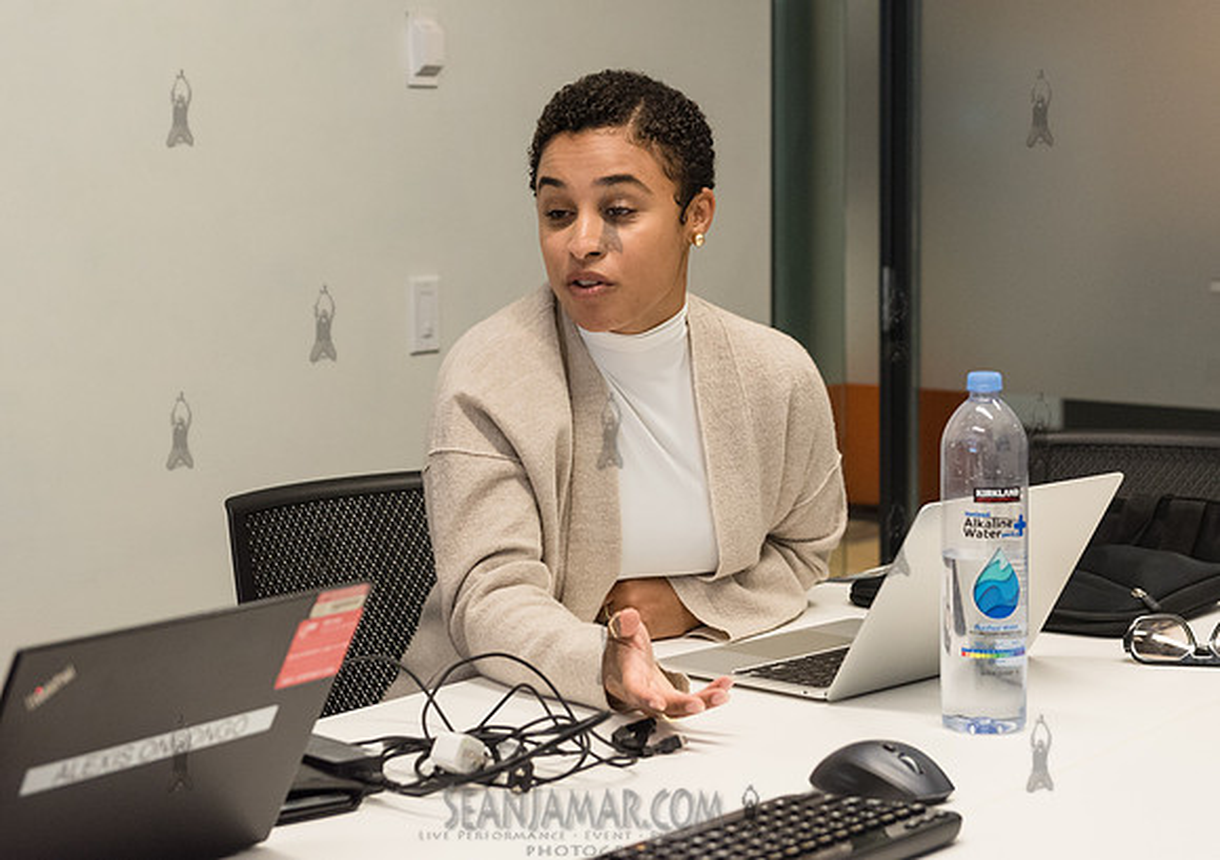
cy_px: 347
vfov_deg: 18.4
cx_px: 628
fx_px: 2648
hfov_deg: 25.9
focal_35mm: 77
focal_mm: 62
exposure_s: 1/250
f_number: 4.5
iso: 2500
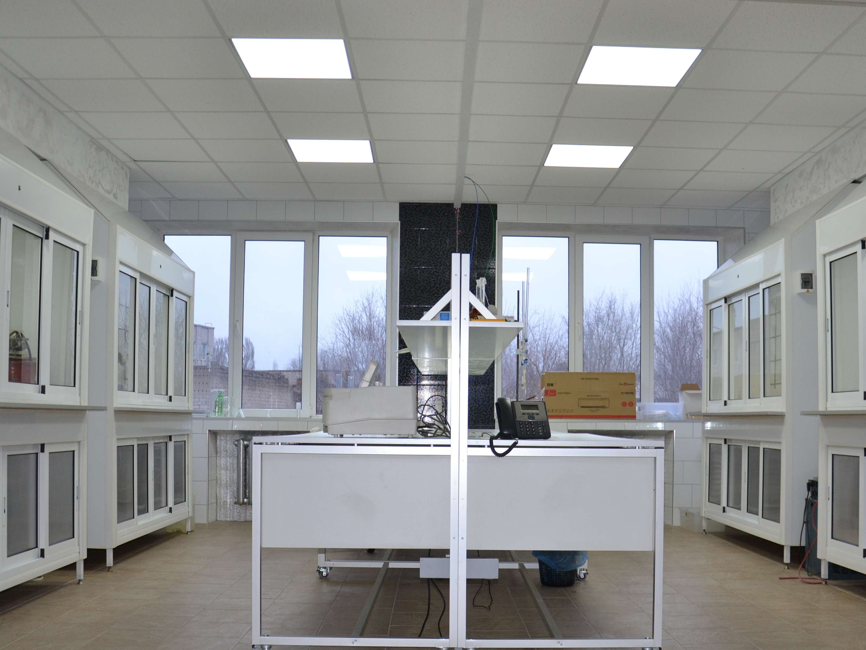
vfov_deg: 38.5
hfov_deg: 50.1
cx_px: 457
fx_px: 926
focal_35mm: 37
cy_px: 386
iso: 400
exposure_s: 1/60
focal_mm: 18
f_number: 4
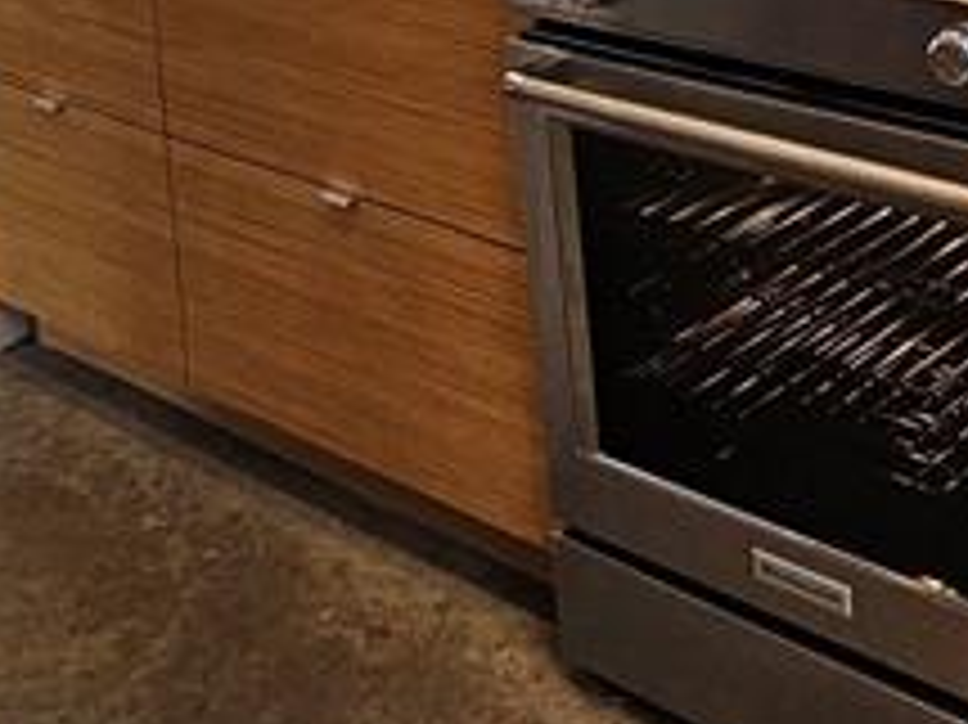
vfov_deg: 20.8
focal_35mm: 62
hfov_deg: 30.6
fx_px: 1733
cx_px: 743
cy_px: -297
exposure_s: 1/60
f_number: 2.2
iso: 100
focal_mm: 2.2
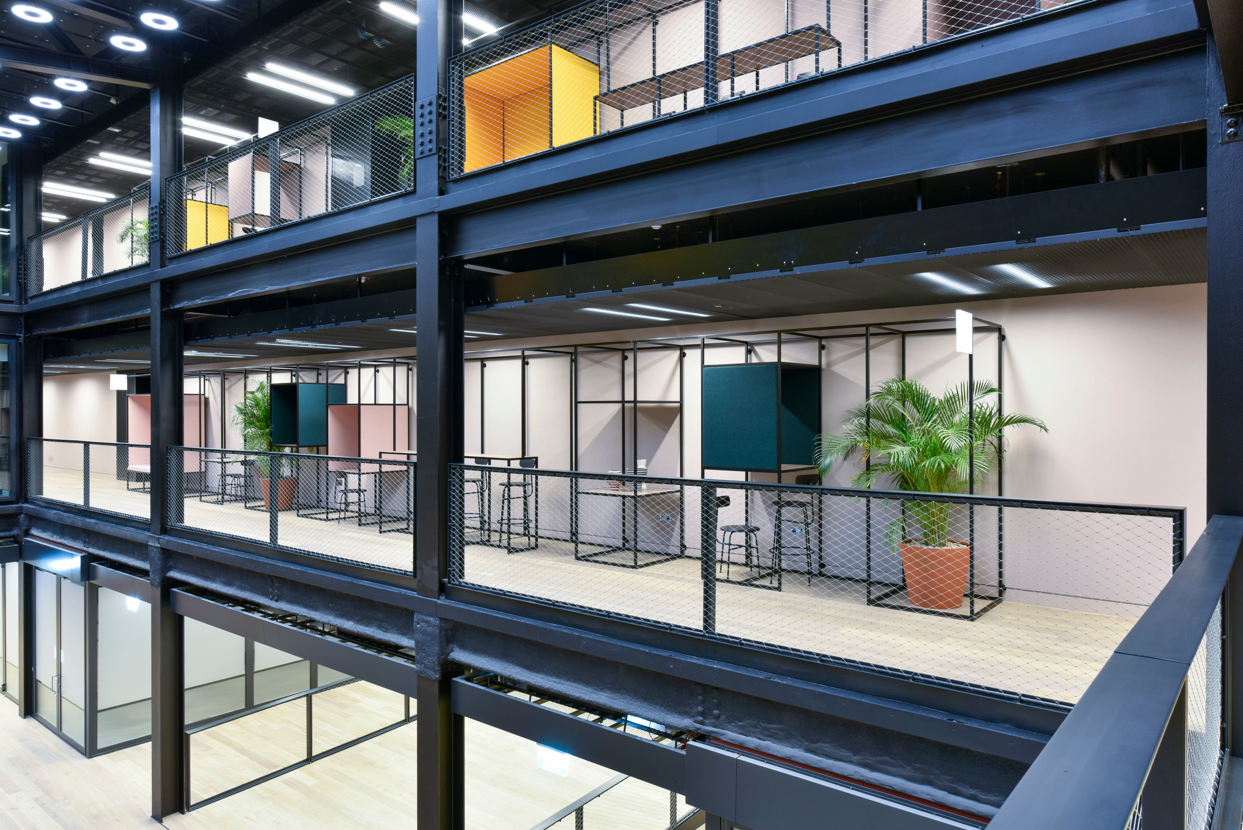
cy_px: 415
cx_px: 622
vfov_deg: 53.2
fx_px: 829
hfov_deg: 73.7
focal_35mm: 24
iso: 400
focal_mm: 24
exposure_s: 1
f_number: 13
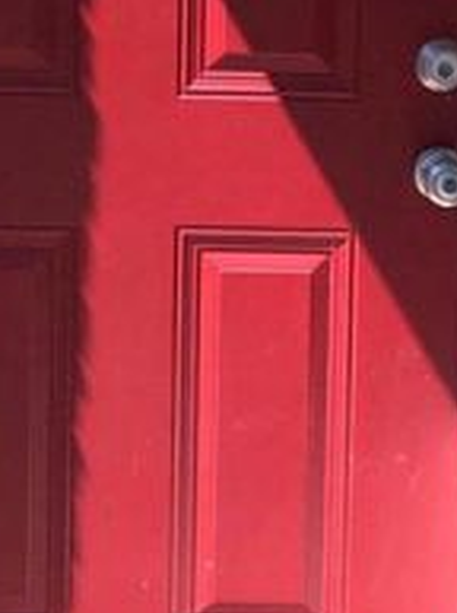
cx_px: 102
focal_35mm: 97
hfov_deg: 15.1
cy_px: -65
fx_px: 1713
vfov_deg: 19.4
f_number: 1.8
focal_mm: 3.99
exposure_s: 1/3436
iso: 25
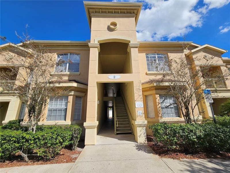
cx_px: 115
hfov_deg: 106.2
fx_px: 86
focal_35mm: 13
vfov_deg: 89.9
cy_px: 86
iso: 50
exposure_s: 1/3354
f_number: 2.2
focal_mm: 2.2
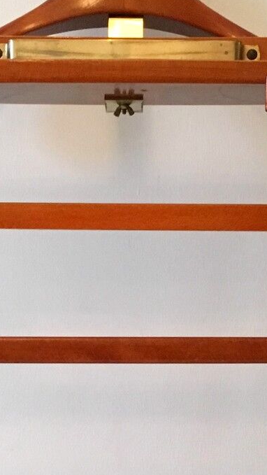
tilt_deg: -7.1
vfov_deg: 22.3
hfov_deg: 13.0
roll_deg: +0.9
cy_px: 440
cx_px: 117
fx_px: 1170
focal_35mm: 93
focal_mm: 4.15
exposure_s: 1/33
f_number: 2.2
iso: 200
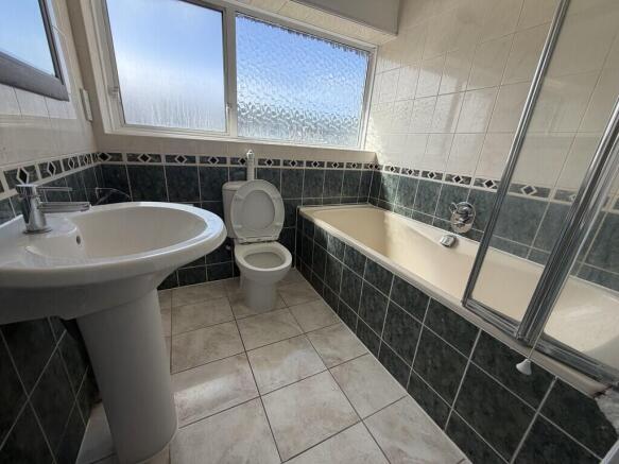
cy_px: 232
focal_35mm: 14
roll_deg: -4.0
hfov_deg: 102.1
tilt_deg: -19.3
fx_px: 250
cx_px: 310
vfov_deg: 85.7
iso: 64
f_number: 2.2
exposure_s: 1/448
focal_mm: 2.22
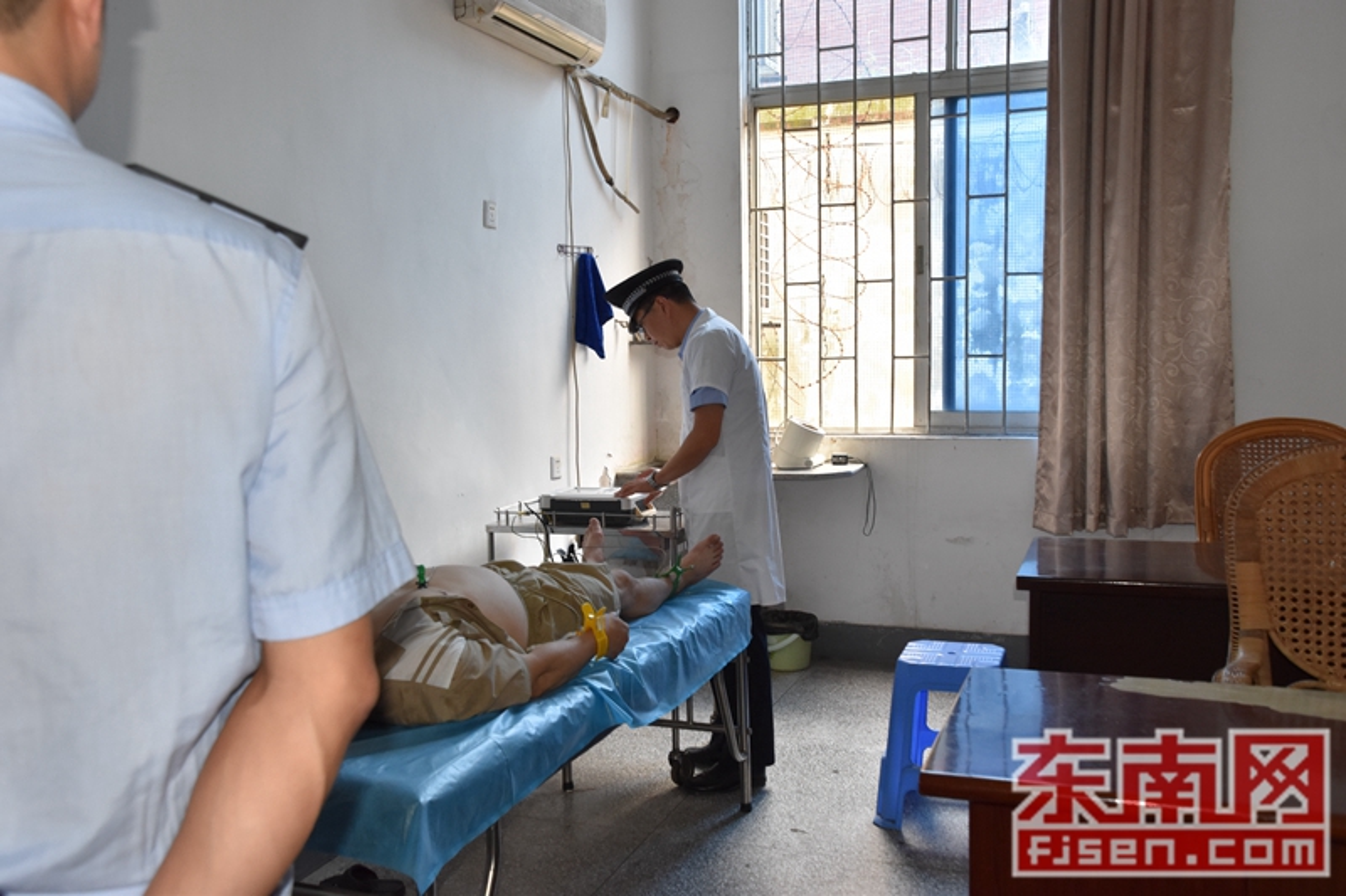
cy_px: 448
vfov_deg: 40.0
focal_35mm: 33
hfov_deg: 57.2
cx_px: 673
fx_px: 1233
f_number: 5.6
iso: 800
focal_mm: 22
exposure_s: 1/125
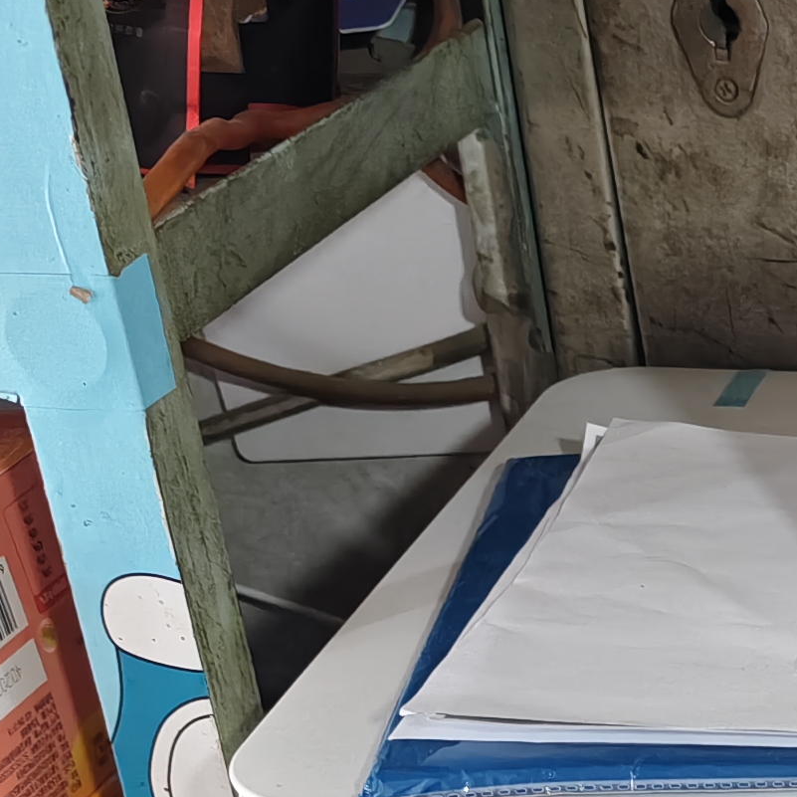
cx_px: 1385
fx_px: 2709
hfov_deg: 14.8
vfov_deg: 15.3
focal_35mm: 104
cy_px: 1236
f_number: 1.68
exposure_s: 1/100
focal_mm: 6.45
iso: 400
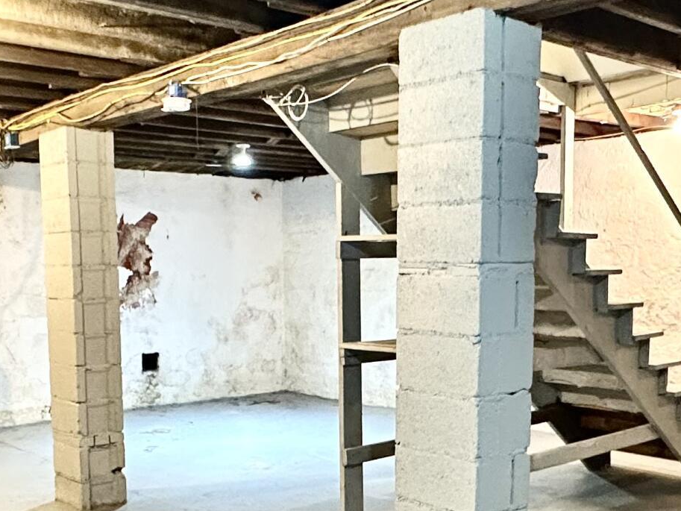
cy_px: 362
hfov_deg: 41.2
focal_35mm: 46
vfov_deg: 31.1
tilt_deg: -4.8
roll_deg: +0.1
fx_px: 905
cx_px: 327
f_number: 2.2
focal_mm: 2.22
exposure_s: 1/40
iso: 800
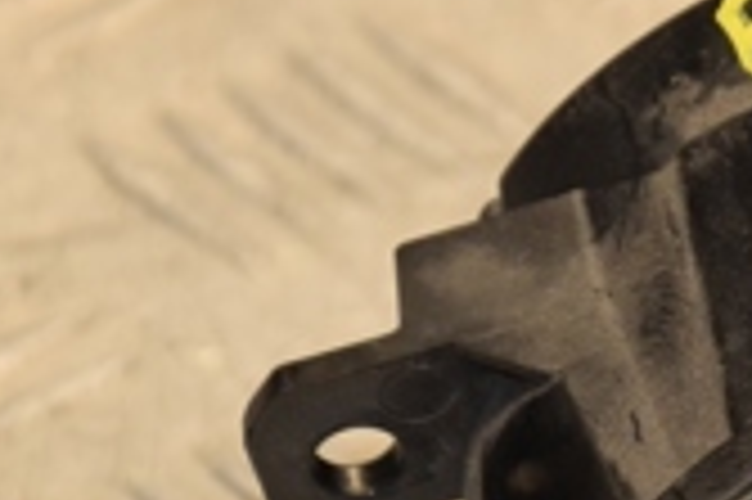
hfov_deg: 3.4
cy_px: 527
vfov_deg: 2.3
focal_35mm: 604
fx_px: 12603
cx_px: 955
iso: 800
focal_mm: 105
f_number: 7.1
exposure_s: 1/200
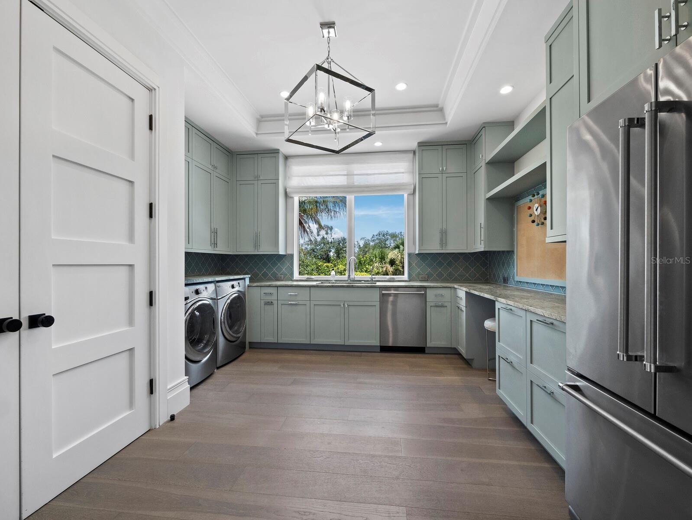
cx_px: 346
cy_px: 260
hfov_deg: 102.0
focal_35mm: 14
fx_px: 280
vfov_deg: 85.7
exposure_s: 1/6
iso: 320
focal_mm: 7
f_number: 11
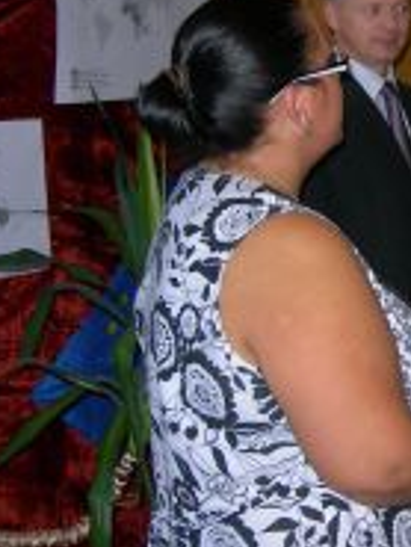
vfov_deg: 23.8
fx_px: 1297
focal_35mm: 82
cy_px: 210
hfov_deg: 17.1
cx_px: 506
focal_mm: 7.8
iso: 75
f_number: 2.8
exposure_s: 1/60.1
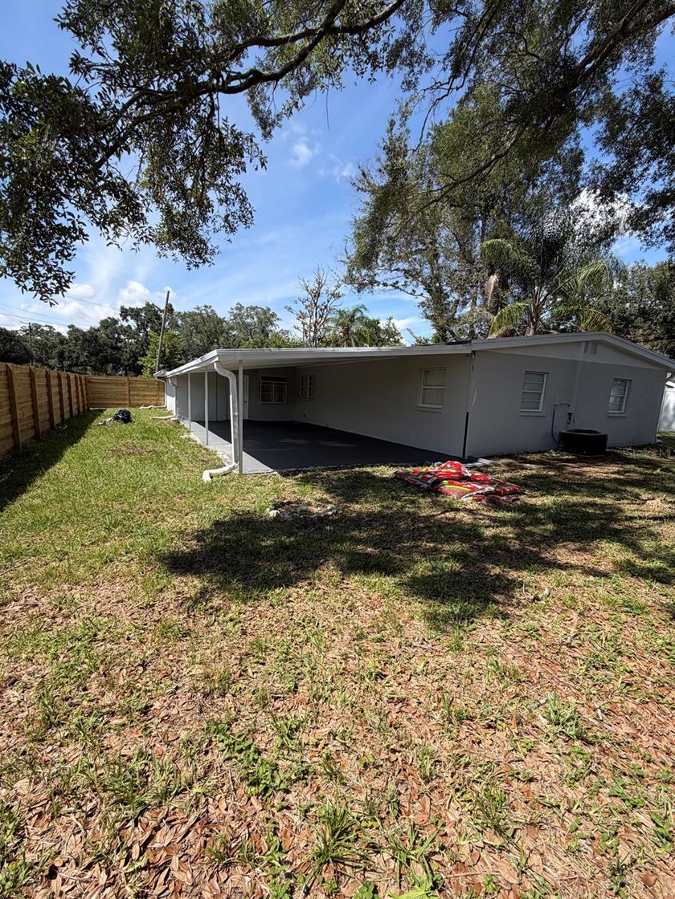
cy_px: 453
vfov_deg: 98.2
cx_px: 321
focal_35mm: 15
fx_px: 390
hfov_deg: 81.7
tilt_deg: -8.0
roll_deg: -2.5
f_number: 2.2
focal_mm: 2.22
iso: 25
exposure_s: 1/770
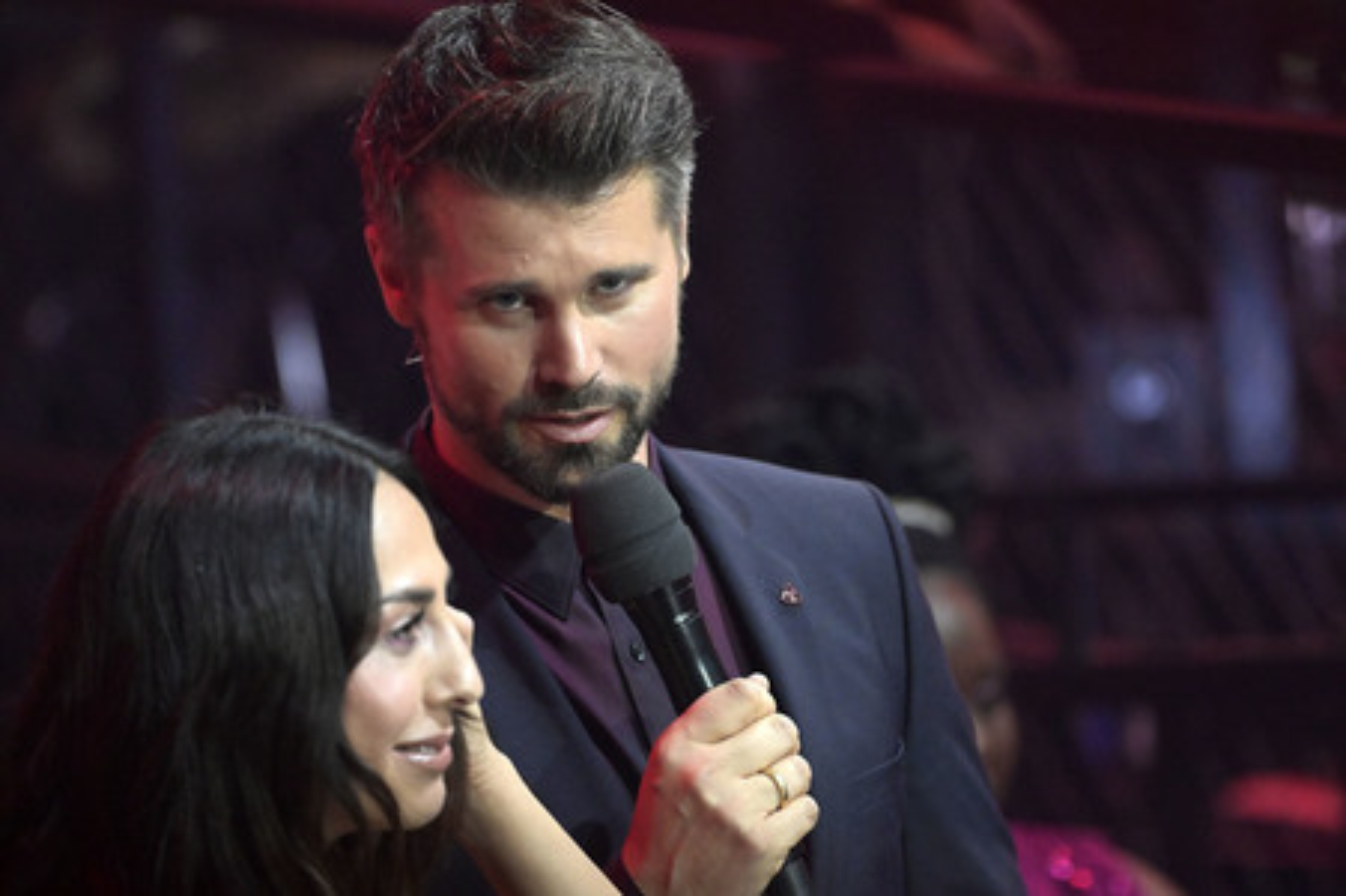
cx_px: 673
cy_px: 448
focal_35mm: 380
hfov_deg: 5.4
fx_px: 14197
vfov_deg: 3.6
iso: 12800
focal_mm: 380
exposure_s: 1/320
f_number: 5.6
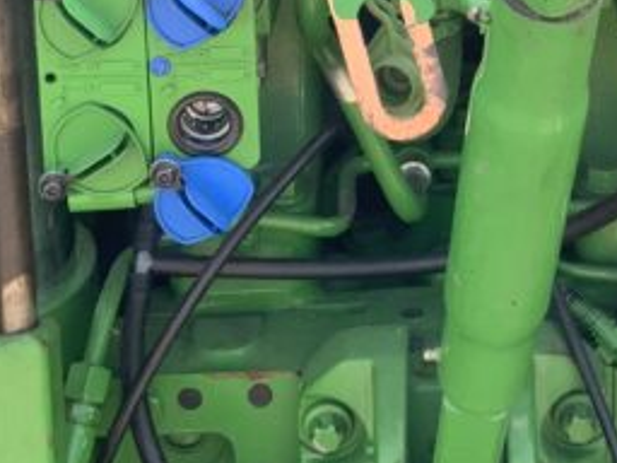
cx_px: 528
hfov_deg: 16.8
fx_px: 2068
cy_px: -174
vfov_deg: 12.3
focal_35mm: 116
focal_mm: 3
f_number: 1.8
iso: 16
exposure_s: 1/122
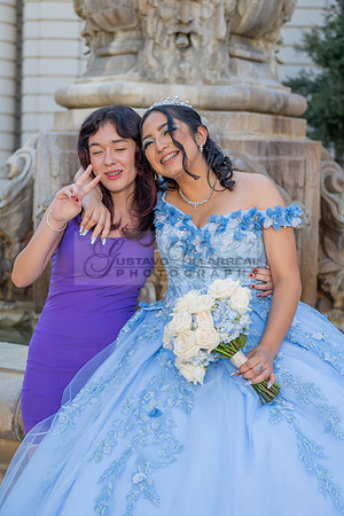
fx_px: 831
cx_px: 172
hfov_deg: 23.4
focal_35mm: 58
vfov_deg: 34.5
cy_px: 258
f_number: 4
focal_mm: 58
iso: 200
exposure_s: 1/200
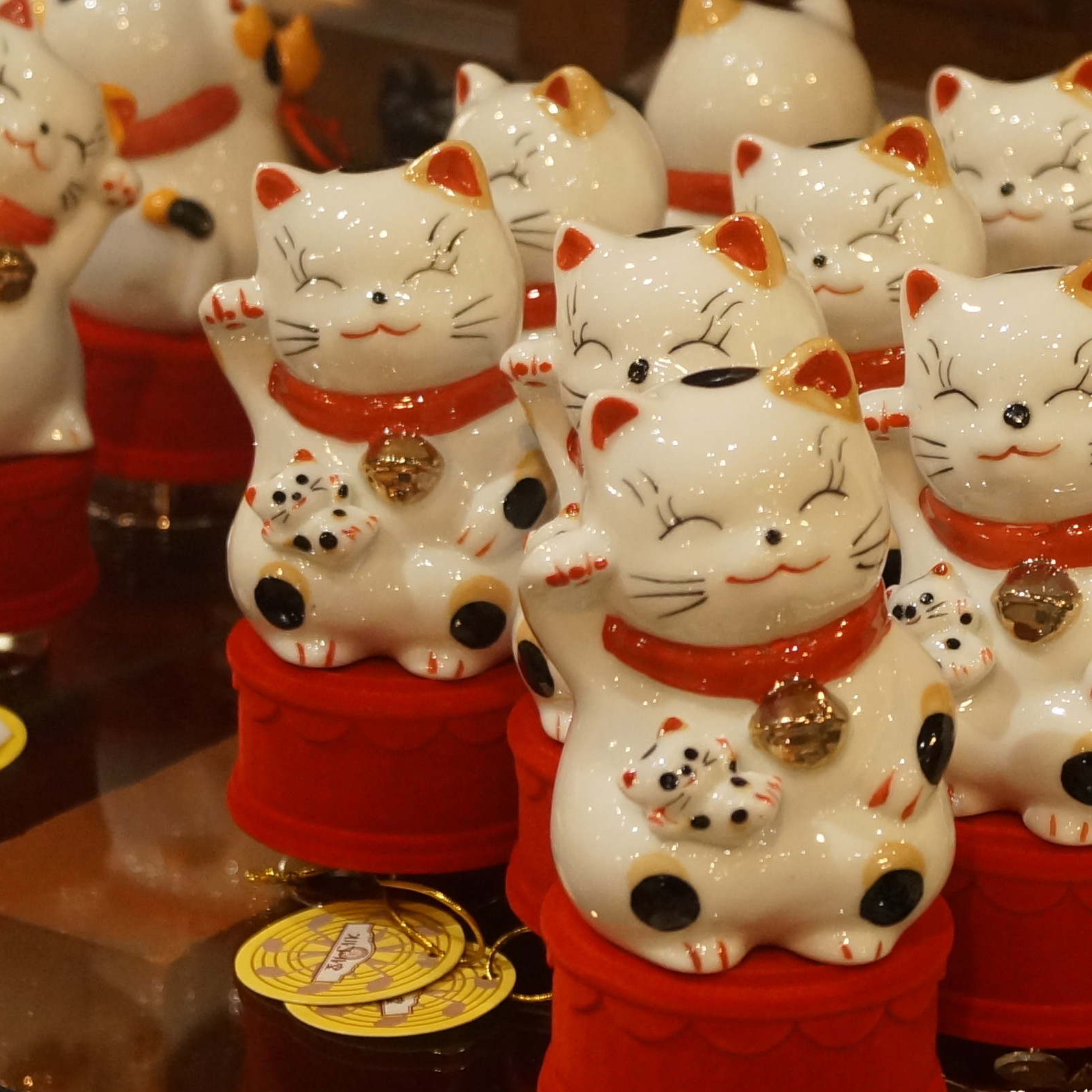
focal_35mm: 110
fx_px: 3926
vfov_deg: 15.8
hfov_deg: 15.8
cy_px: 463
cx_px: 749
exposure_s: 1/60
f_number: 4.5
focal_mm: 28
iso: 1000
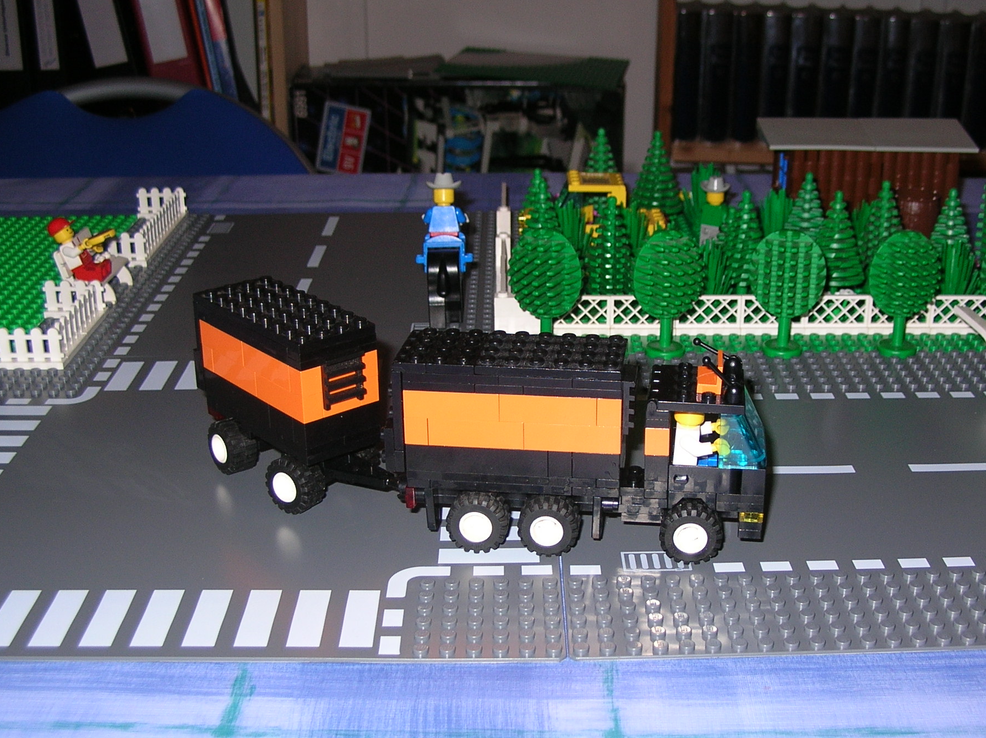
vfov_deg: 31.4
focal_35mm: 46
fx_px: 1309
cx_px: 615
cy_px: 410
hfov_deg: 41.0
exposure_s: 1/60.1
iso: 50
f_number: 2.7
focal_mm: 6
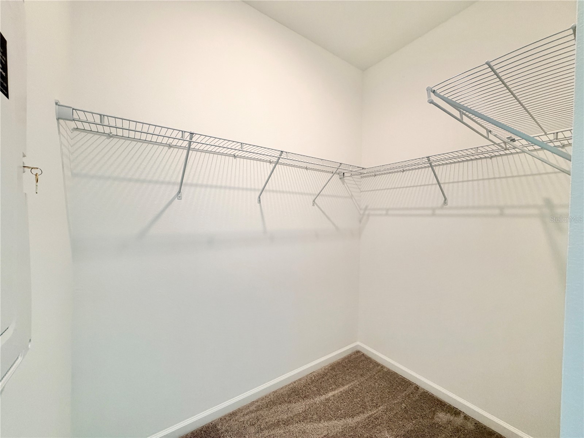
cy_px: 219
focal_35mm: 14
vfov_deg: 85.7
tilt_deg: -1.2
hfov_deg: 102.1
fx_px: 236
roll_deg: -1.0
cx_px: 292
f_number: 2.2
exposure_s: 1/120
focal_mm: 2.22
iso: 250
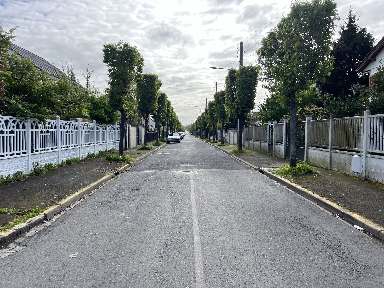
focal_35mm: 26
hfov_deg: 67.3
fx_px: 288
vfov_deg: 53.1
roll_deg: -2.1
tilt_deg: -0.8
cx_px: 192
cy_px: 144
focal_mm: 5.7
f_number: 1.5
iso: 50
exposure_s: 1/2353
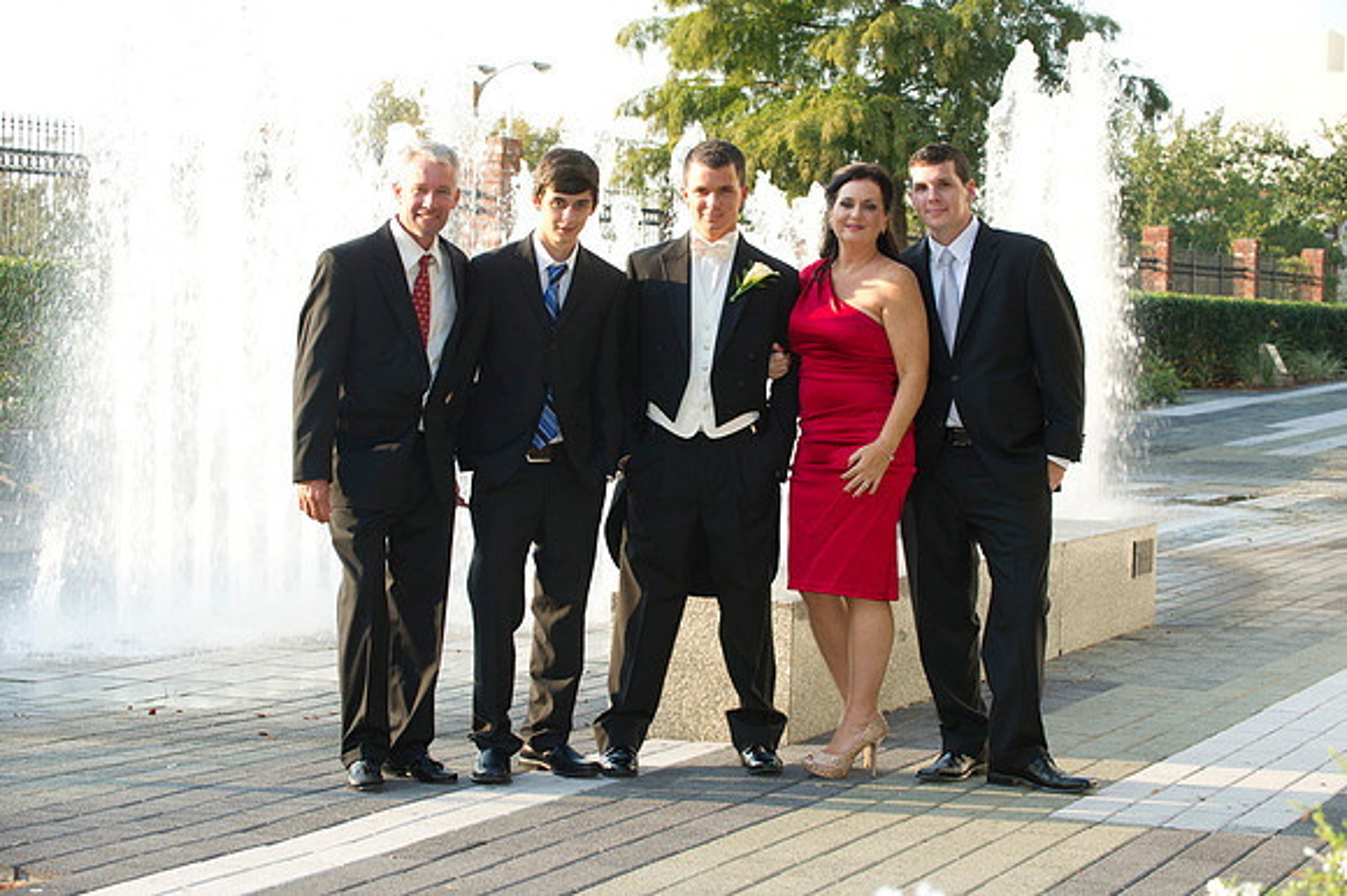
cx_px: 674
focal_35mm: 86
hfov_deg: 23.7
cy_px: 448
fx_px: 3216
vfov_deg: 15.9
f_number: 5.6
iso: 320
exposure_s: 1/125
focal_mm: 86
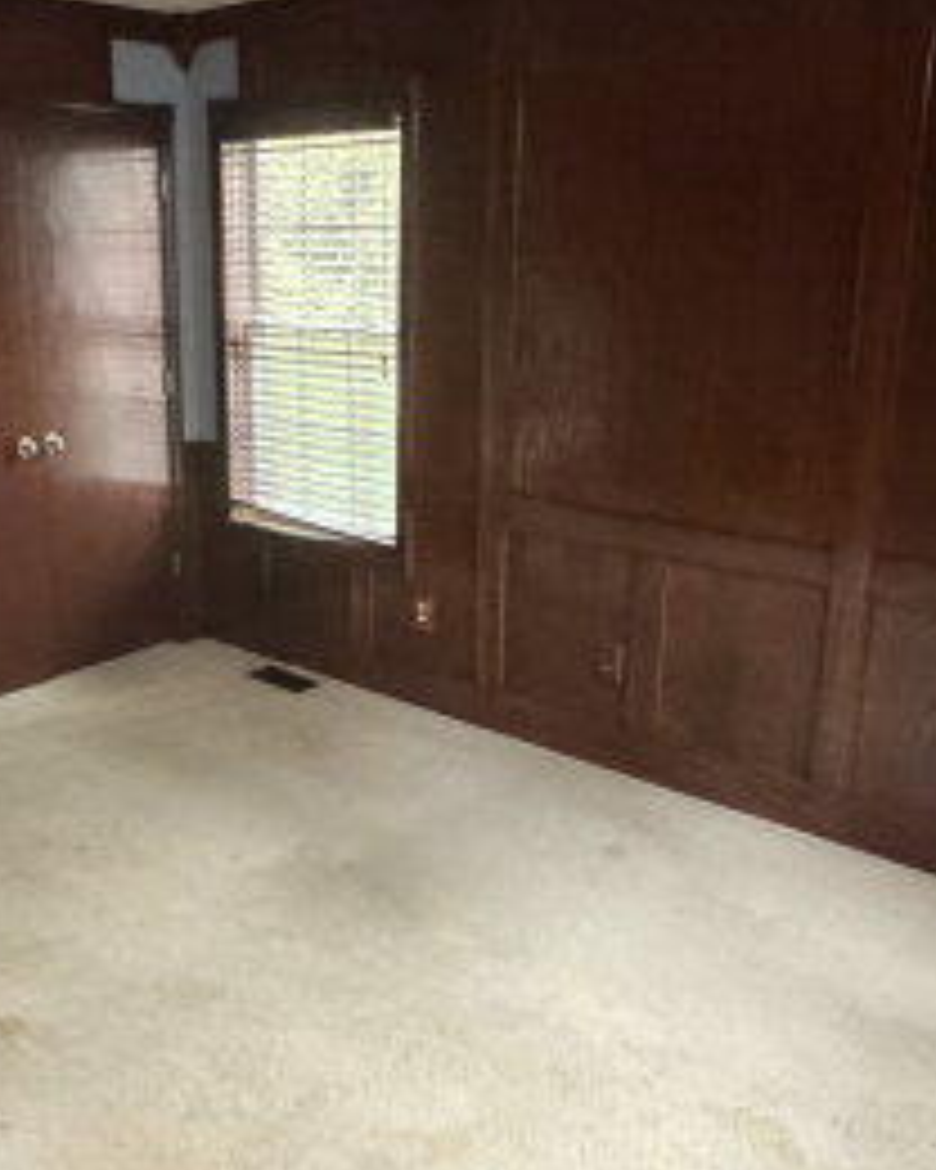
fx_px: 1212
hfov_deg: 41.9
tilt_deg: -14.6
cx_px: 349
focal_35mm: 35
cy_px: 540
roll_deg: +1.0
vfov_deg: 51.5
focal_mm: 2.22
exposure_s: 1/40
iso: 1000
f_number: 2.2
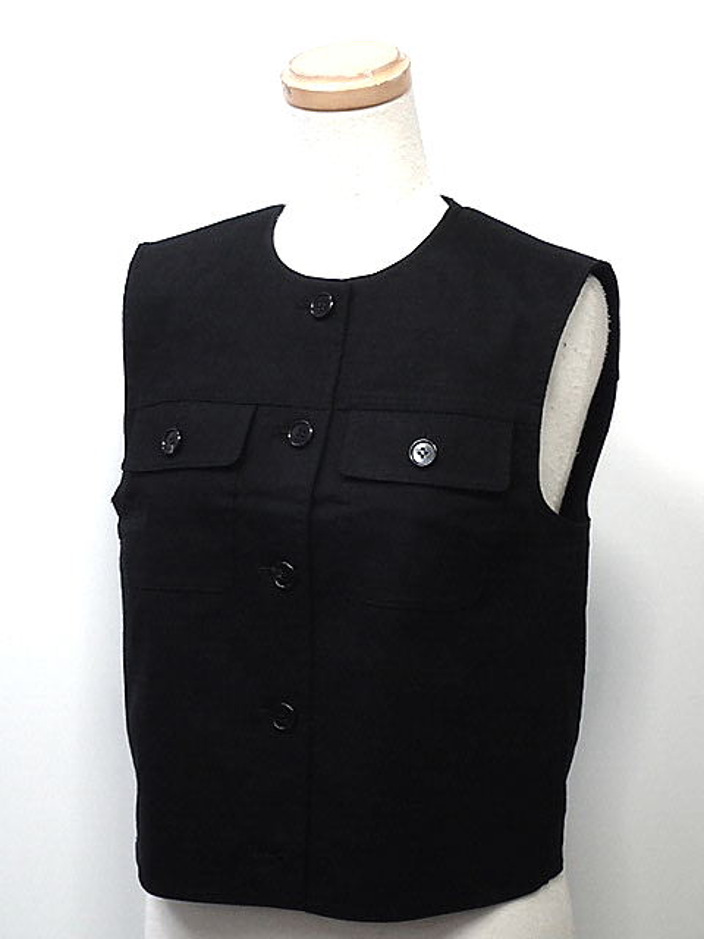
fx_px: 2169
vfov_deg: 24.4
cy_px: 470
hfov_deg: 18.4
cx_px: 352
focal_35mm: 80
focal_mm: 14.41
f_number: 4.4
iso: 320
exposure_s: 1/80
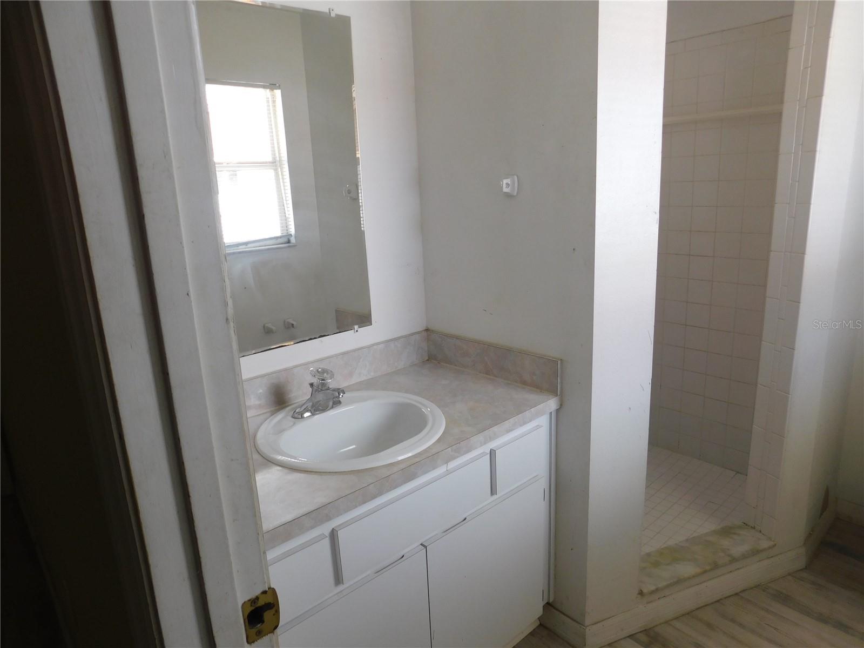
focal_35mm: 23
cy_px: 324
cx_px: 432
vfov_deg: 58.9
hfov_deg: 73.9
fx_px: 574
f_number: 3
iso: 125
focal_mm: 4
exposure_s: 1/50
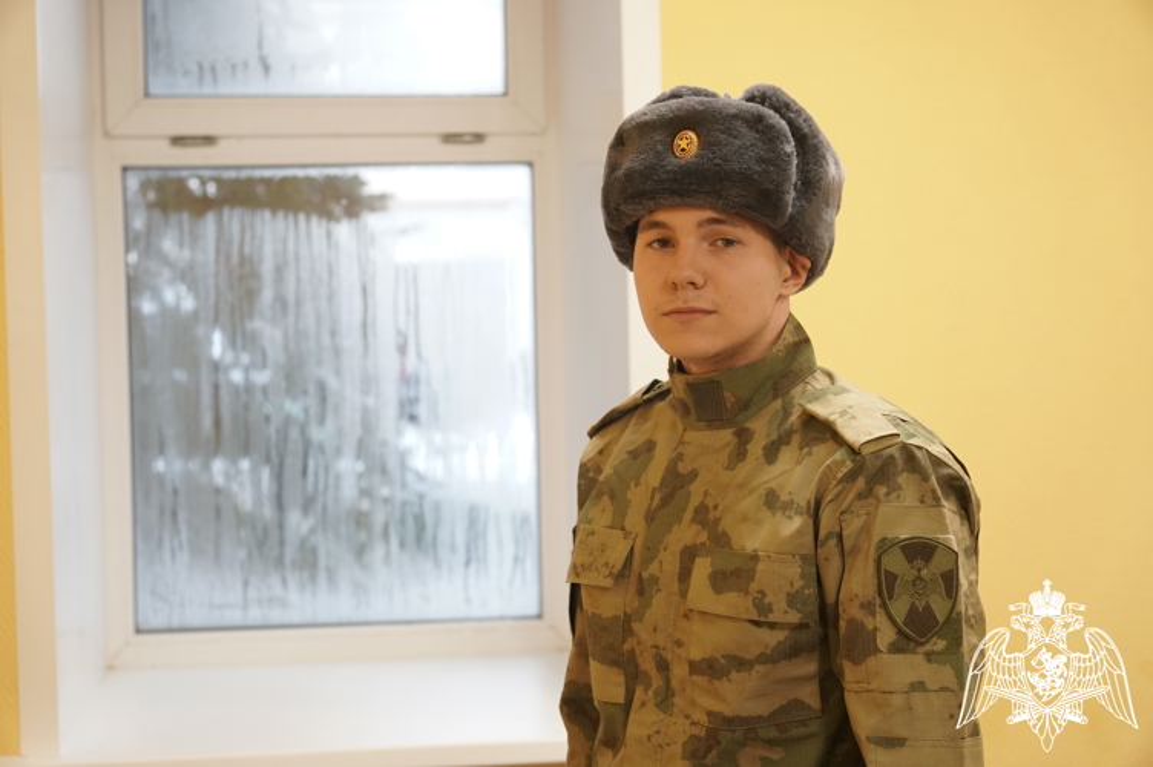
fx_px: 2112
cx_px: 576
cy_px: 384
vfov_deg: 20.6
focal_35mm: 66
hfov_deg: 30.5
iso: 1250
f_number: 2.8
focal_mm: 44
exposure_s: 1/200
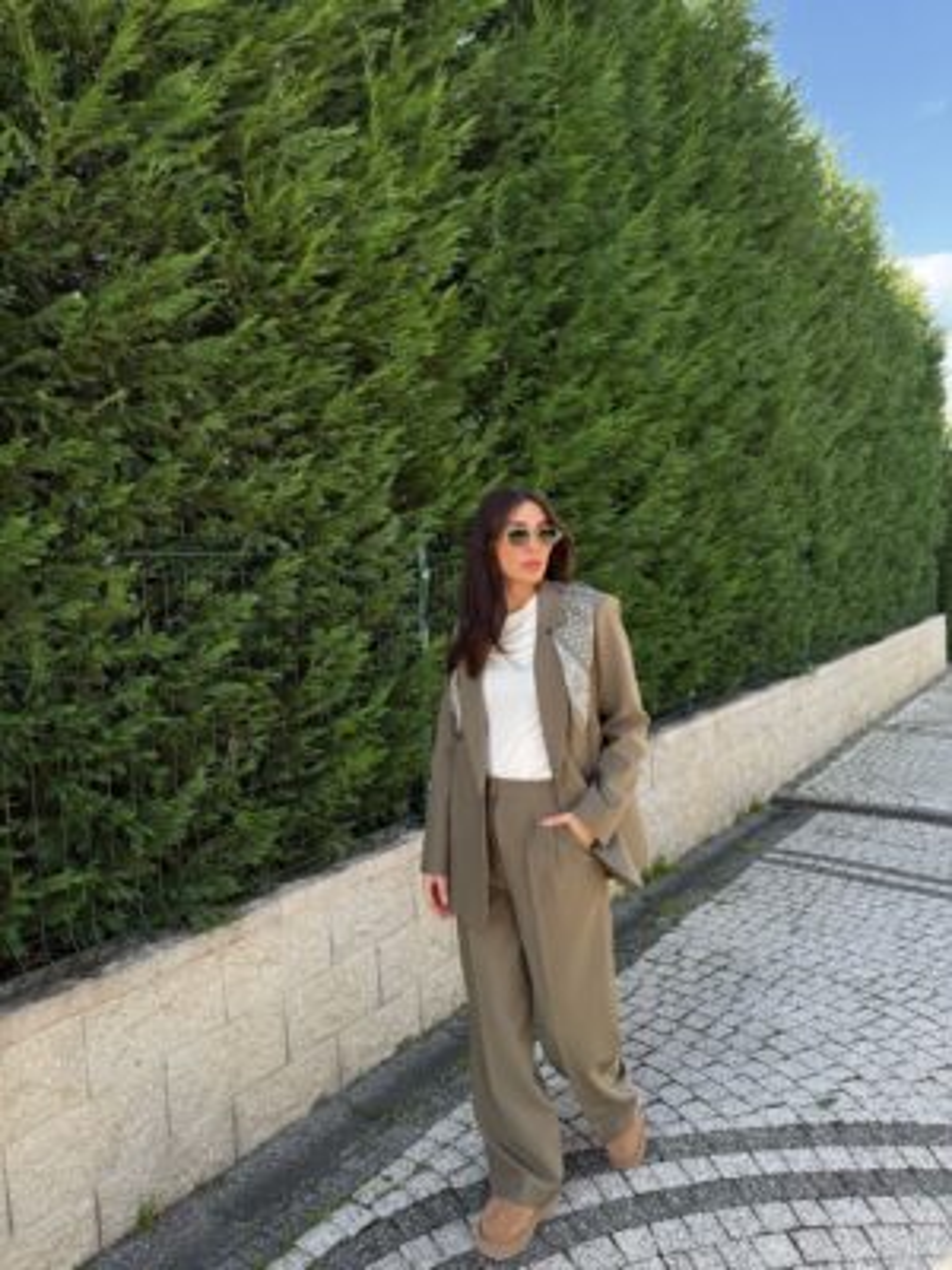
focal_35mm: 24
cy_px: 635
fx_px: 880
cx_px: 476
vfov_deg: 71.6
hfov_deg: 56.8
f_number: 1.78
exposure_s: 1/473
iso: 80
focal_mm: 6.76
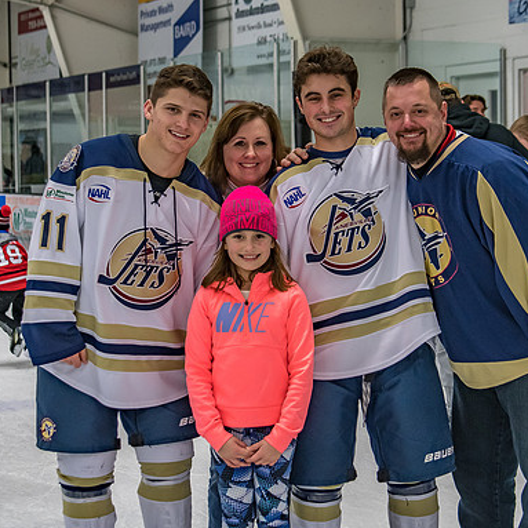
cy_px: 239
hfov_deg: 20.4
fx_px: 1467
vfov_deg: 20.4
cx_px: 292
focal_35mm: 85
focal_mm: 40
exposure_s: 1/500
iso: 640
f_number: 4
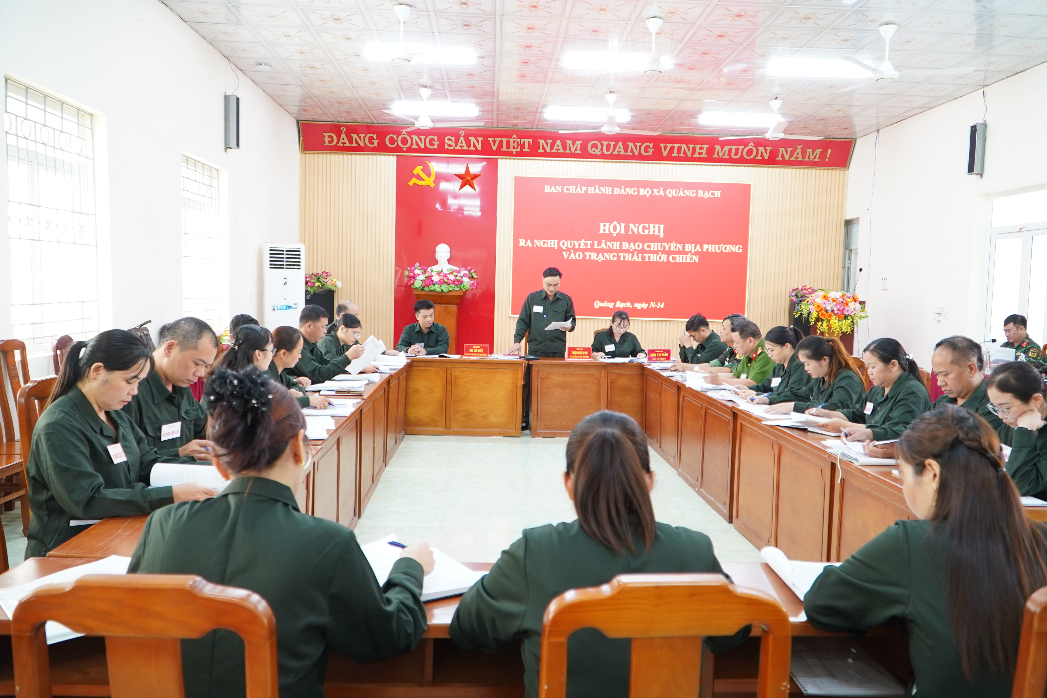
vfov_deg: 47.9
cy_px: 349
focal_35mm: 27
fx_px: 785
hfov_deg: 67.4
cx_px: 524
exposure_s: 1/30
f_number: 4
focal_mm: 18
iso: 640
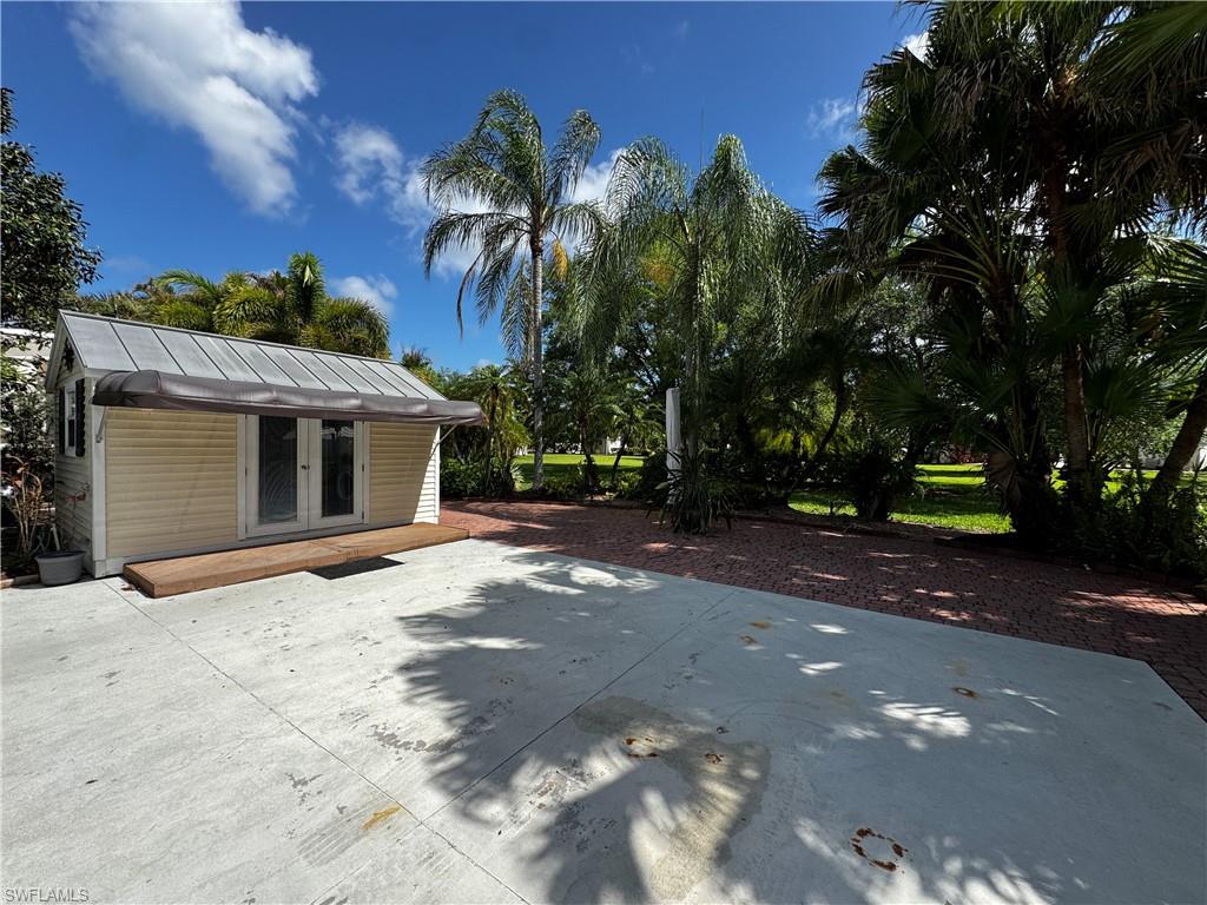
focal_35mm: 14
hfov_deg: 102.1
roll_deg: -0.6
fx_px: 488
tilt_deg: +0.0
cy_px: 452
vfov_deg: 85.7
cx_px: 604
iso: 50
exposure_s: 1/1178
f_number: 2.2
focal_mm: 2.22
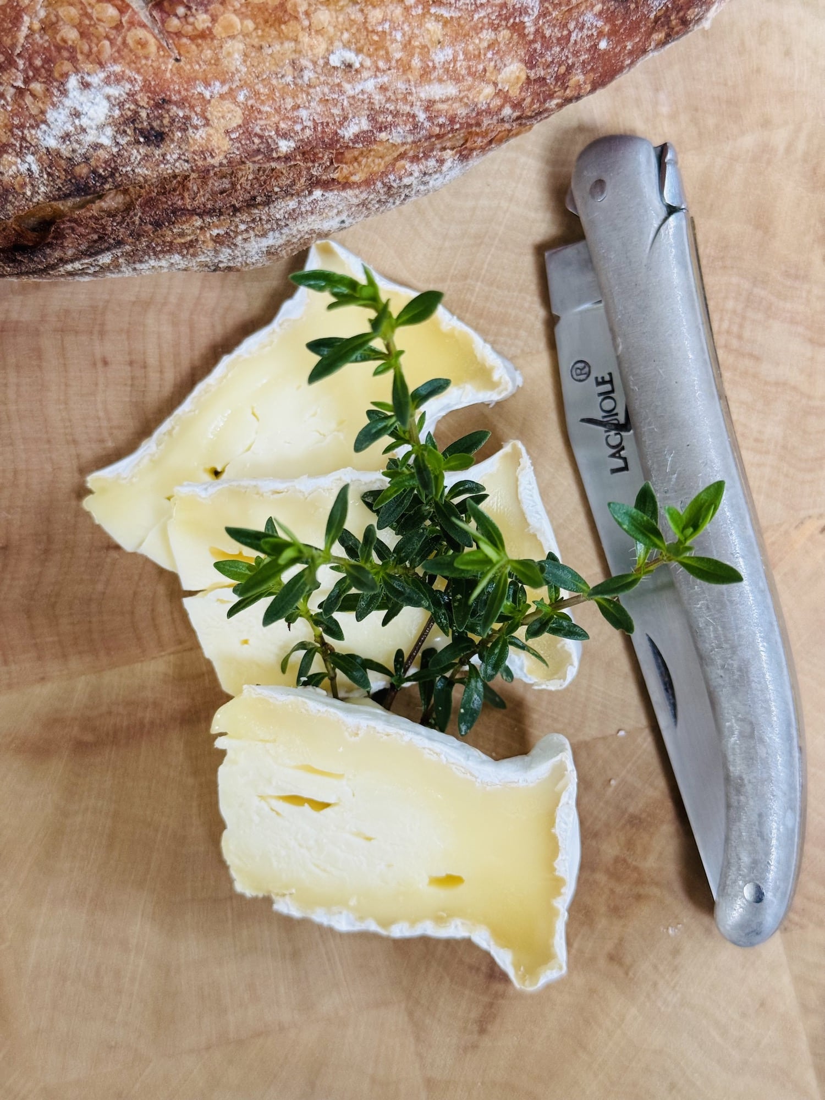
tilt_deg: -85.0
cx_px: 412
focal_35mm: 48
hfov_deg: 30.3
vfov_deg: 39.7
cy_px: 550
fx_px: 1525
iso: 100
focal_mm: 6.76
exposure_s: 1/60
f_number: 1.78
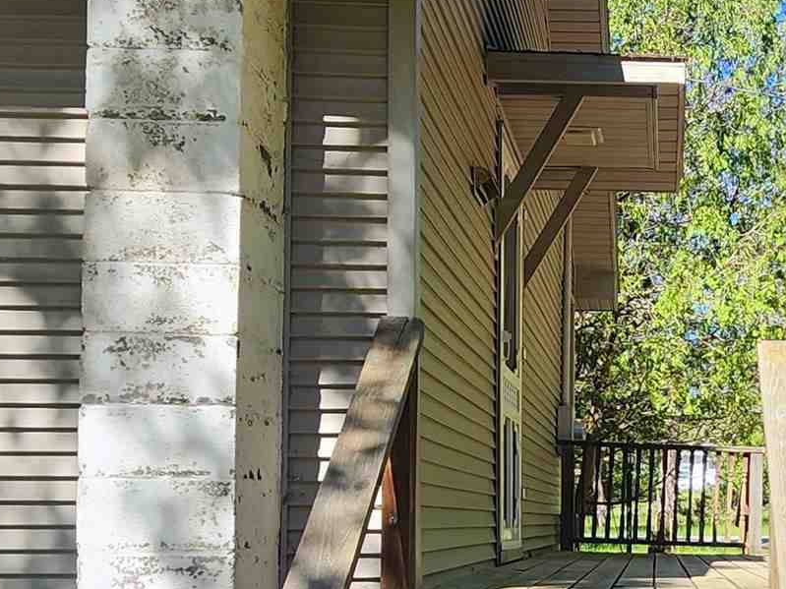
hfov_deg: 35.7
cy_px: 497
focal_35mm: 50
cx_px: 724
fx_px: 1135
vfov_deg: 28.3
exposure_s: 1/681
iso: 50
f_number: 2.2
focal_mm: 2.2
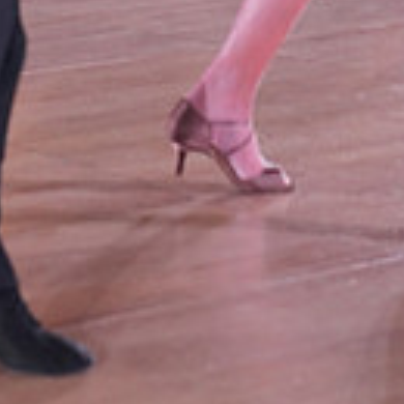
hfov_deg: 9.3
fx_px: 2496
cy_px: -382
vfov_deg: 8.8
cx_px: 216
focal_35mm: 189
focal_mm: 50
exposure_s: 1/400
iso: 2000
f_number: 4
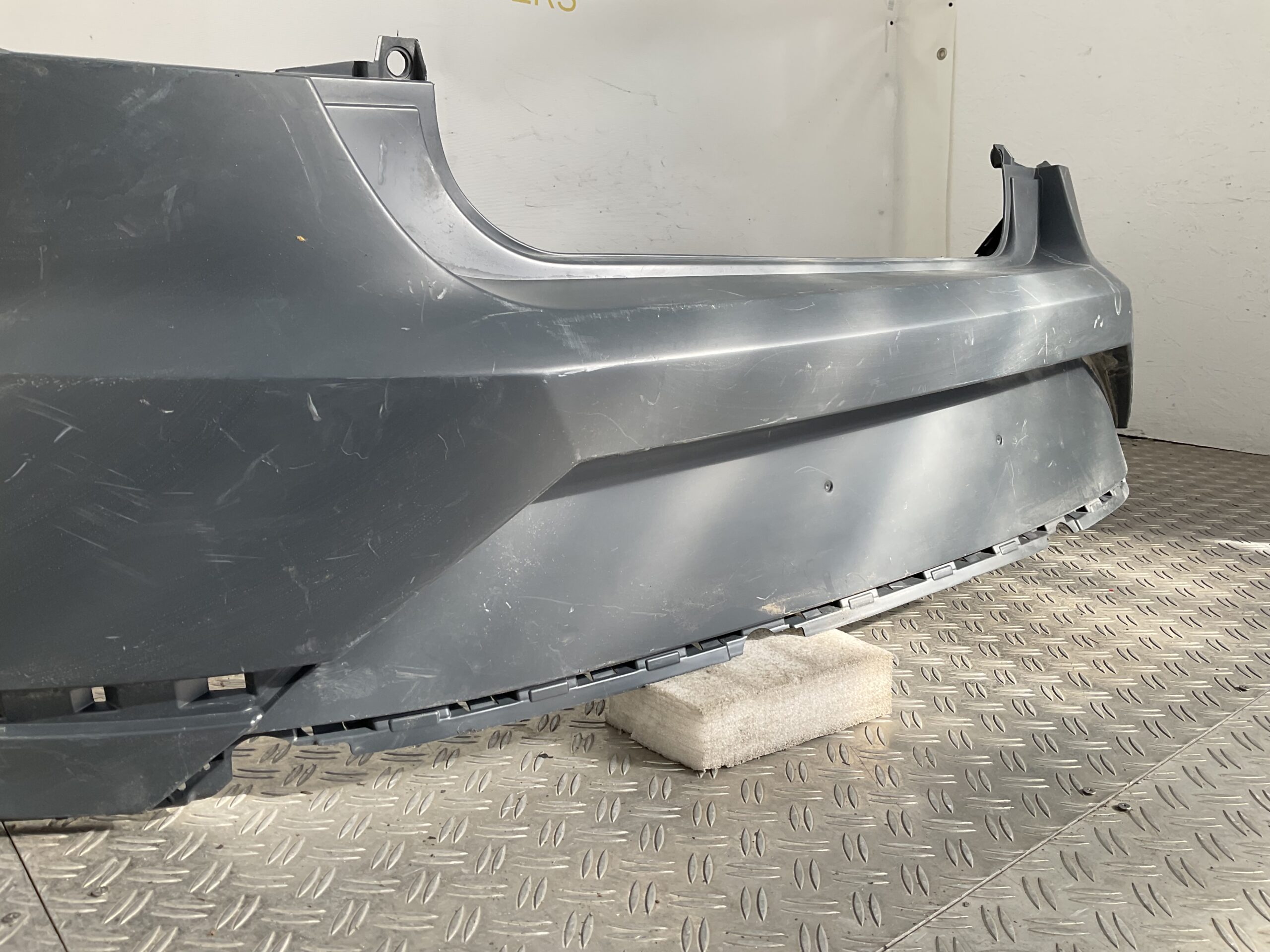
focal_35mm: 29
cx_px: 635
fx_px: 1064
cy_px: 476
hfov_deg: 61.7
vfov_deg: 48.2
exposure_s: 1/322
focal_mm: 3
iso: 16
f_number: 1.8
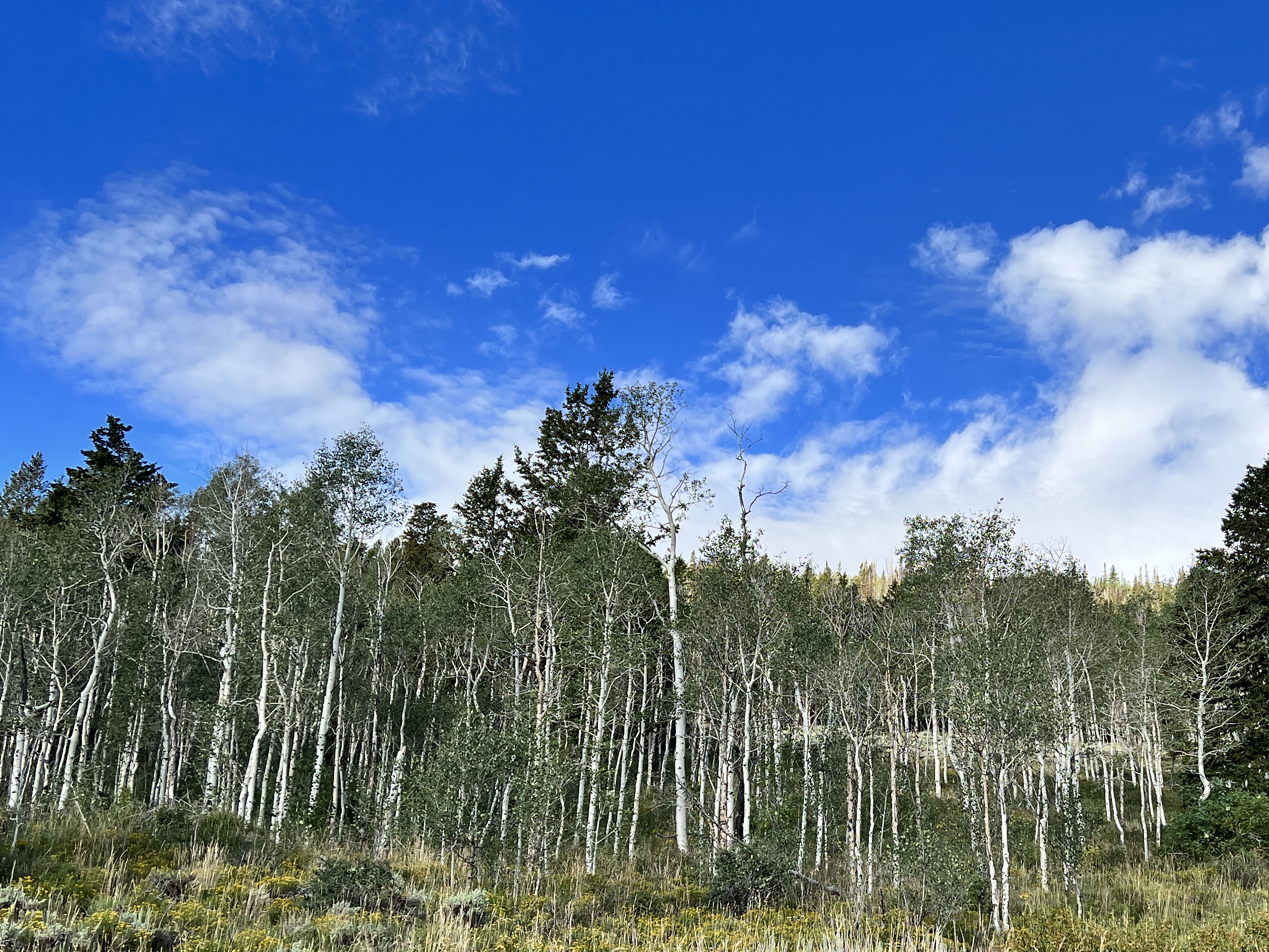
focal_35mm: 42
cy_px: 660
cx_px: 845
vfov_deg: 33.9
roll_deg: -1.9
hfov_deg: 44.2
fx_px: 1540
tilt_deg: +20.3
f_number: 1.5
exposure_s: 1/2571
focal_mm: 5.7
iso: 50
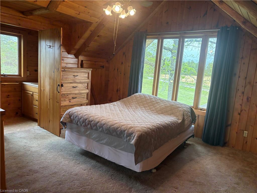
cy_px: 96
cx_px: 128
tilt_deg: -8.6
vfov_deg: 53.1
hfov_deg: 67.3
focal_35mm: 26
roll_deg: -3.6
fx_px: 193
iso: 100
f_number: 1.6
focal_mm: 5.96
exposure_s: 1/120
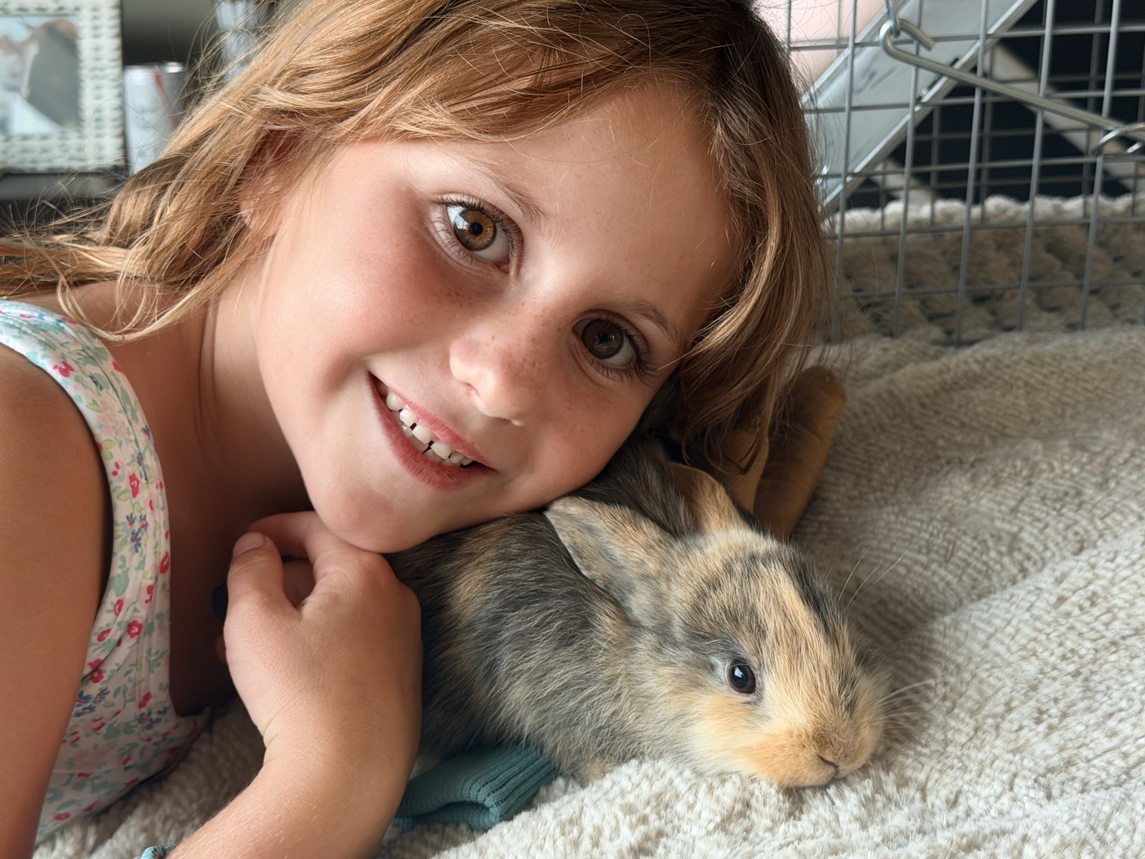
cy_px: 438
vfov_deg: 28.0
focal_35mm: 52
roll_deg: +1.0
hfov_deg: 36.8
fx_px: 1720
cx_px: 564
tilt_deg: -15.8
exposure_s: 1/76
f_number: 1.78
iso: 100
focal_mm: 6.76
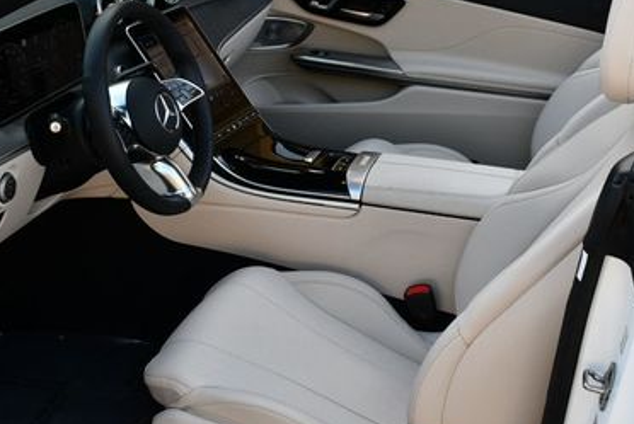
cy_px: 209
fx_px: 1093
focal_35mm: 62
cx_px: 300
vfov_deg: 22.0
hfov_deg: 32.3
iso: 220
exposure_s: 1/250
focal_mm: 18
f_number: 5.6
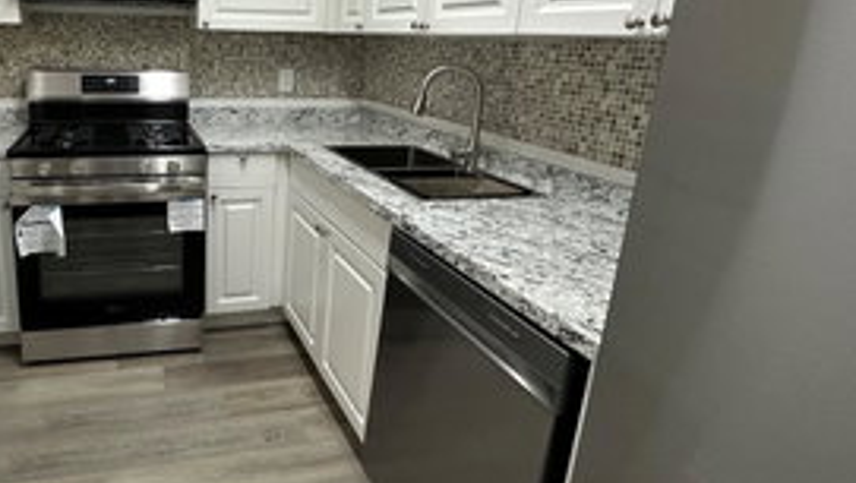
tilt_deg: -14.5
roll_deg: -1.2
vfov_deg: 47.2
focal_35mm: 24
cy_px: 170
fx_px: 545
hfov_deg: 71.9
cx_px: 232
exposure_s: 1/120
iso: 250
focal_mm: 2.22
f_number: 2.2
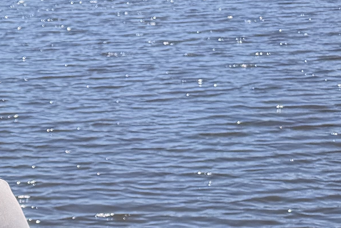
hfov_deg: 13.8
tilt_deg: -17.8
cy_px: 275
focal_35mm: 119
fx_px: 1127
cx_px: -402
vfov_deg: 11.3
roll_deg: +4.8
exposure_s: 1/5714
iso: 100
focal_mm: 6.76
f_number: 1.78
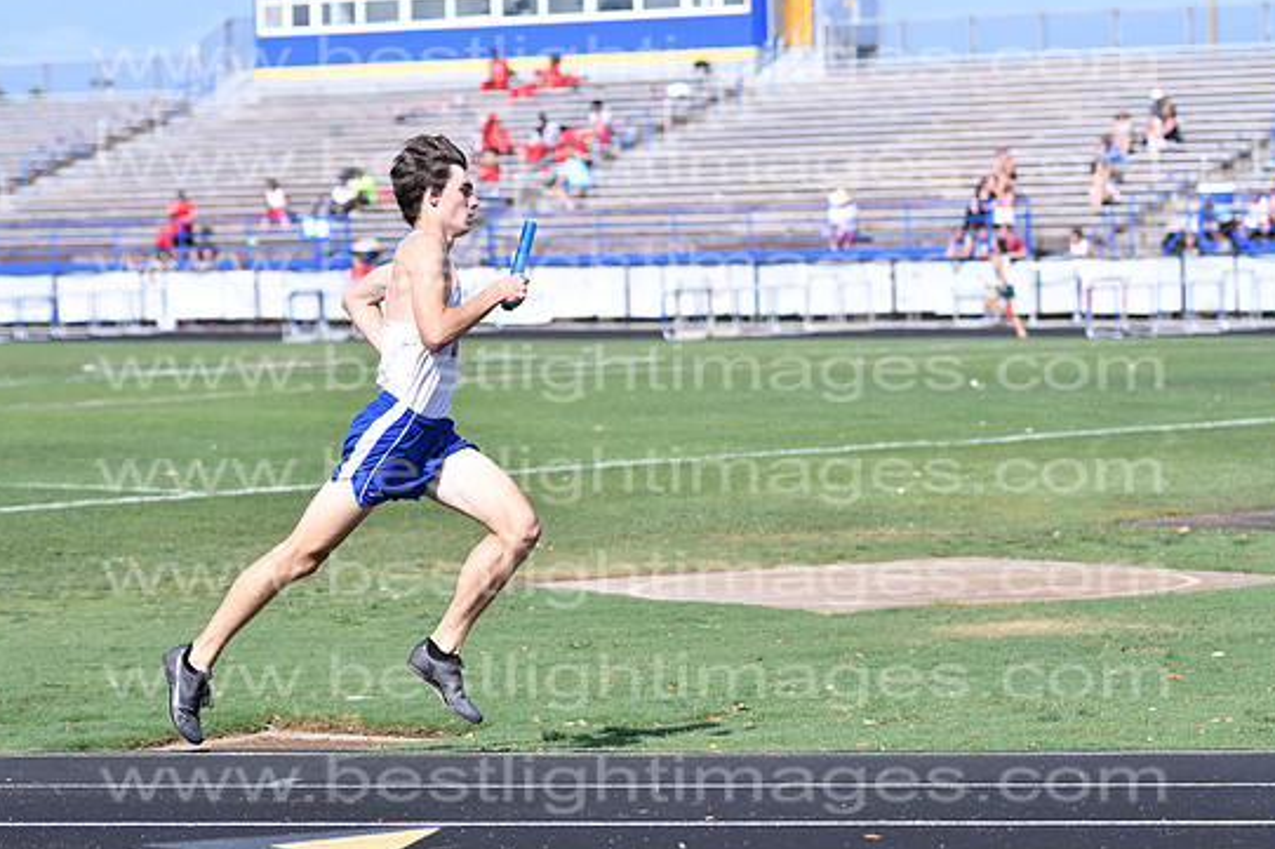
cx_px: 635
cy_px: 424
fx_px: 5400
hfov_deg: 13.5
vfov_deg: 9.0
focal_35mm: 153
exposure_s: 1/2500
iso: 200
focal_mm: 95
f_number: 4
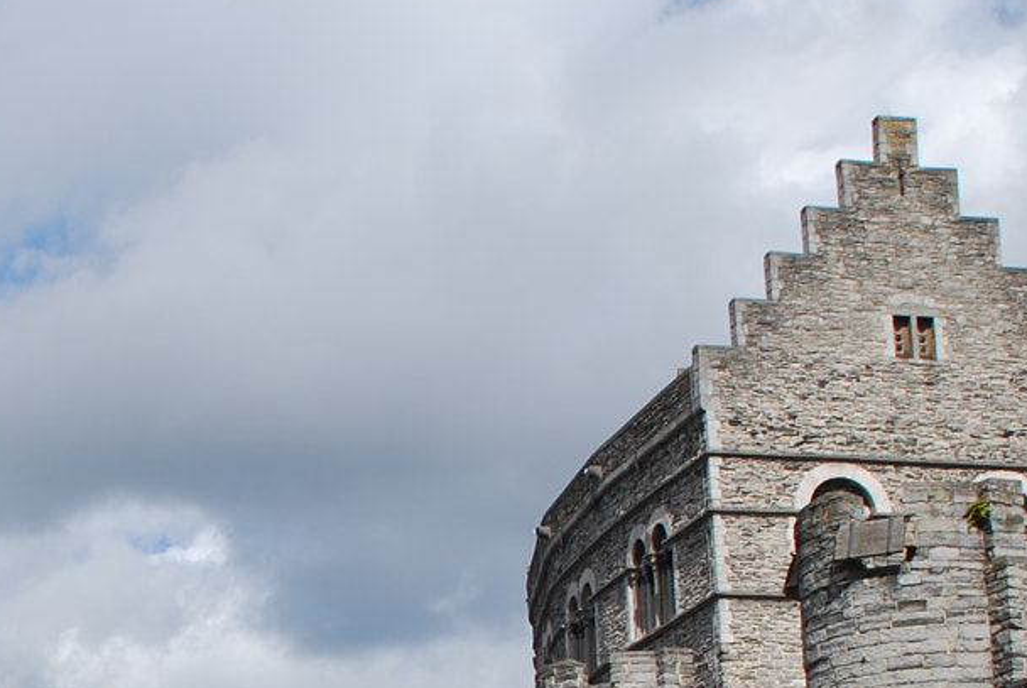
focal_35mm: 91
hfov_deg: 22.0
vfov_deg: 14.7
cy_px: 734
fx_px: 2599
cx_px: 169
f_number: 9
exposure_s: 1/320
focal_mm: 18
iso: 100
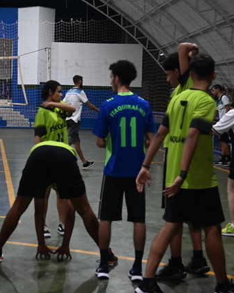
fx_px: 789
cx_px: -2
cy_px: 126
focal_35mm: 91
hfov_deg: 16.5
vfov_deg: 21.0
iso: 3200
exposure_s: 1/125
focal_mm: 46
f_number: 4
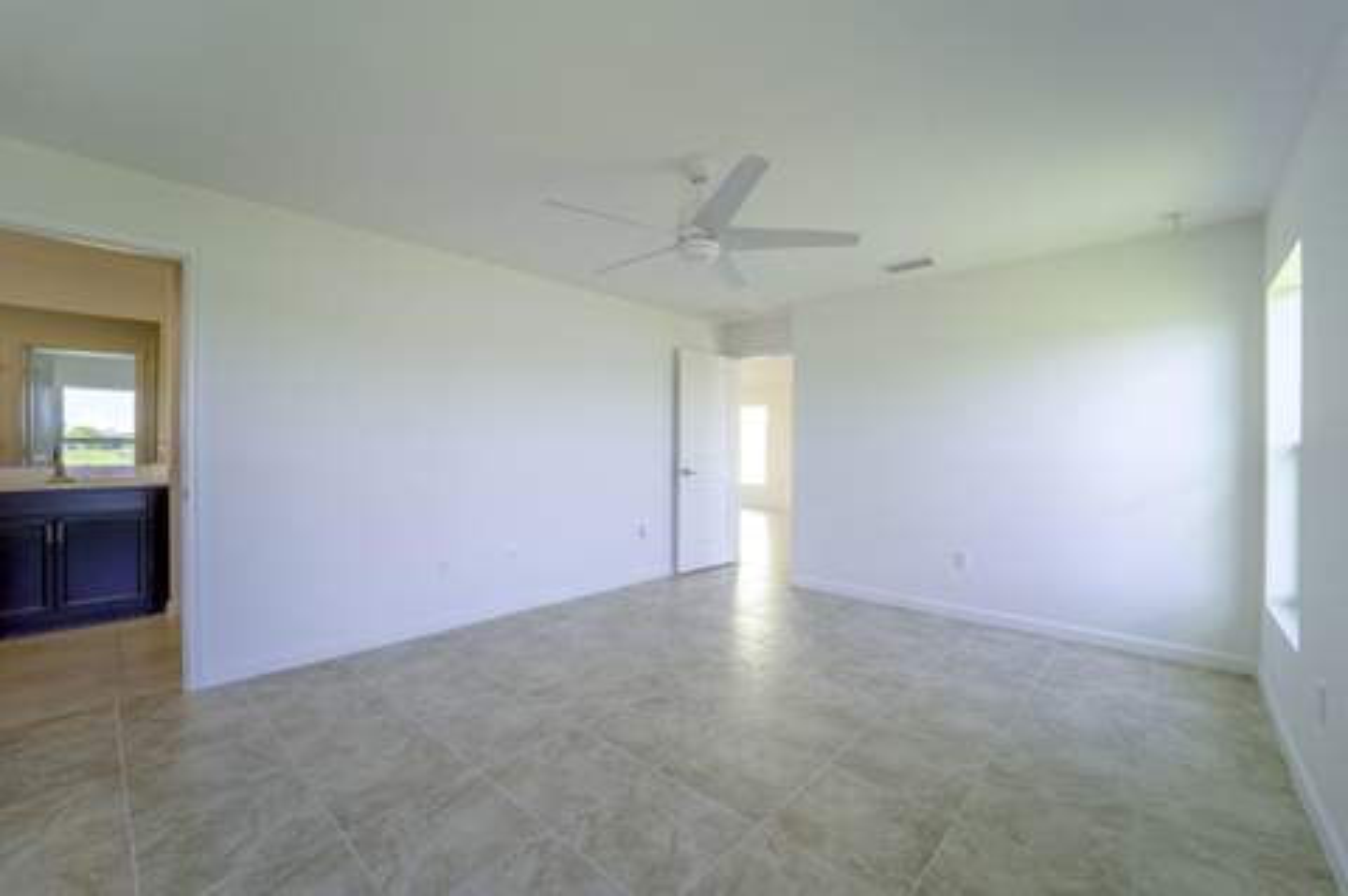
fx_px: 524
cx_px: 674
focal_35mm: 14
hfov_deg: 104.3
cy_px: 448
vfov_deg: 81.1
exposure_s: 1/160
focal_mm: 14
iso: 400
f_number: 22
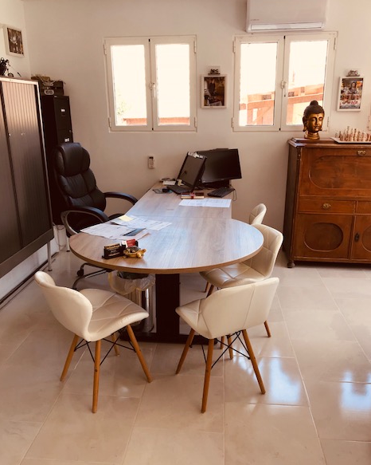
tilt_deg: -16.7
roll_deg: +1.3
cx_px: 186
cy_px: 236
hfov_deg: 48.5
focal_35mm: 30
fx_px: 412
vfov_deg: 58.8
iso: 20
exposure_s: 1/119
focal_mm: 3.99
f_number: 1.8
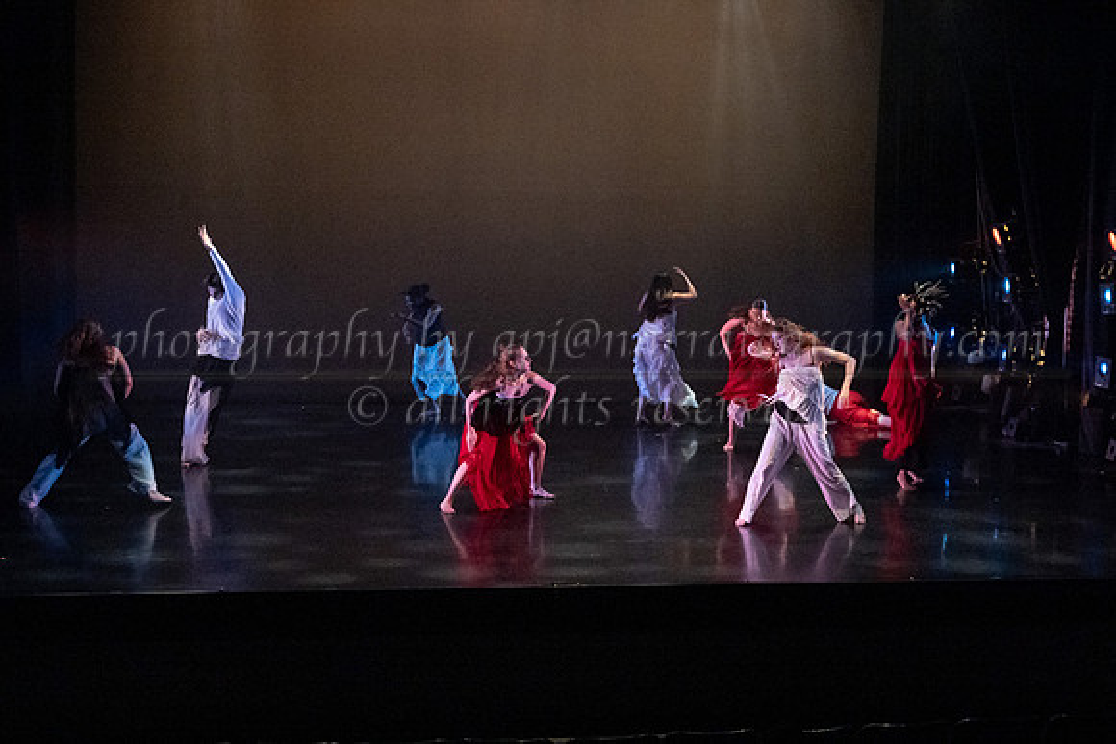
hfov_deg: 35.0
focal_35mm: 57
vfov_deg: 23.9
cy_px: 399
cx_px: 718
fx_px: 1758
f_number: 2.8
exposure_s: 1/400
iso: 5000
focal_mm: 44
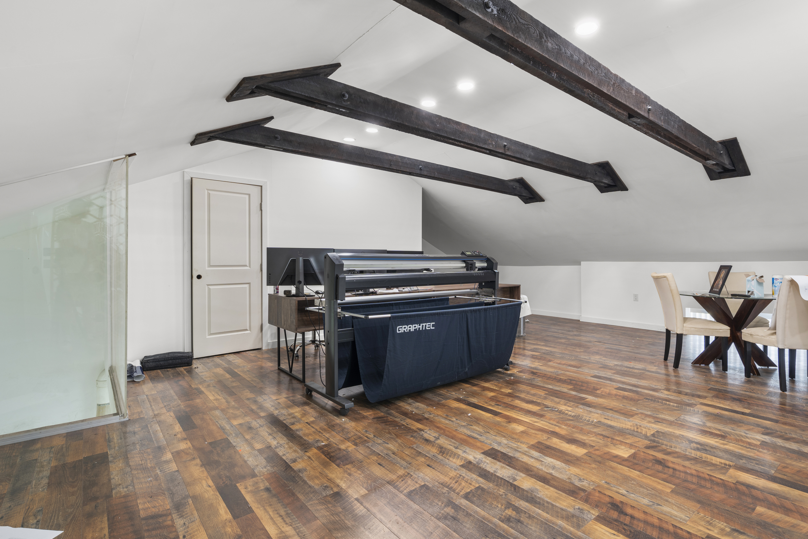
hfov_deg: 89.7
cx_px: 448
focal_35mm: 18
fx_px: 404
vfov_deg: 67.3
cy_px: 259
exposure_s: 1.6
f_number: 9
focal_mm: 16
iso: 250
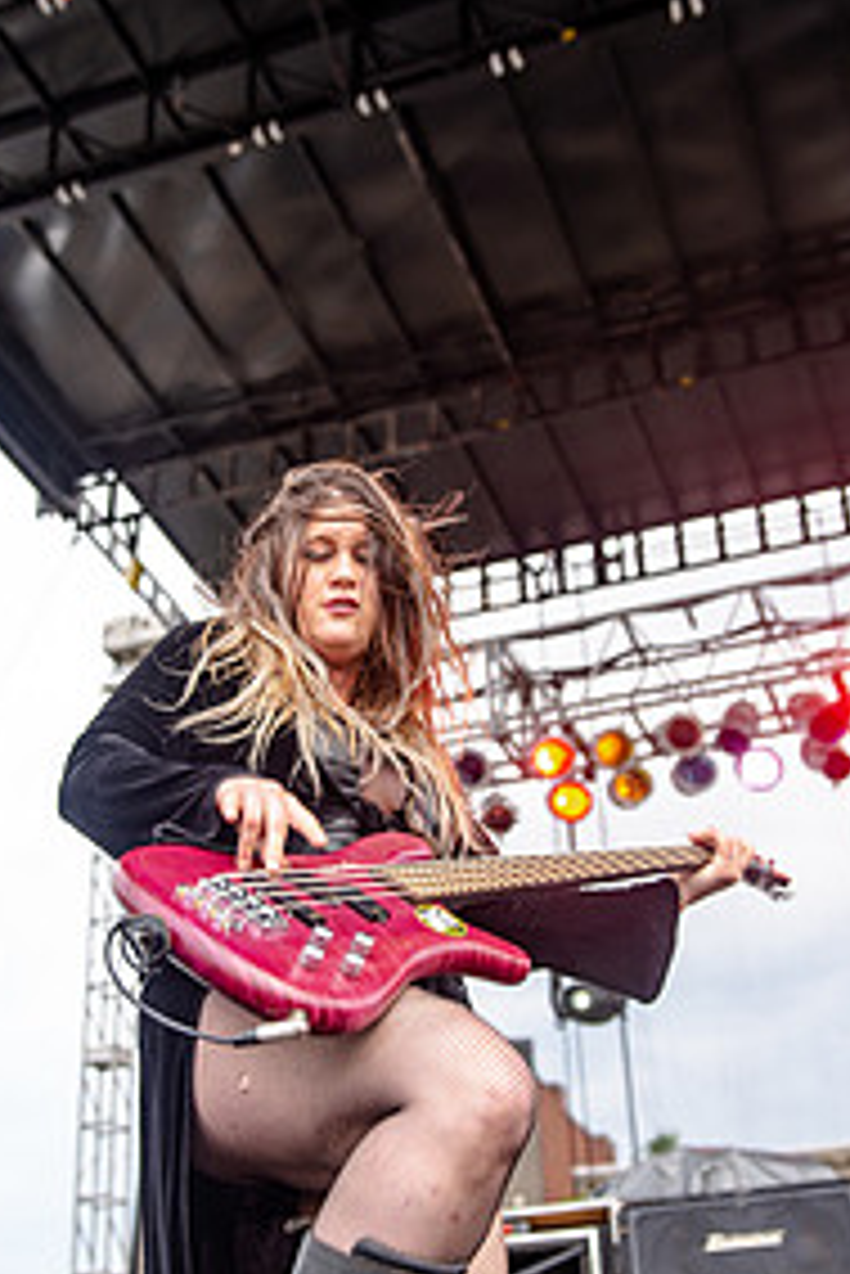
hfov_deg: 25.1
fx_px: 1910
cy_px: 671
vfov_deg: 36.8
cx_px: 355
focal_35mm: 54
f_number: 3.2
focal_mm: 34
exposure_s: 1/320
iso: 200
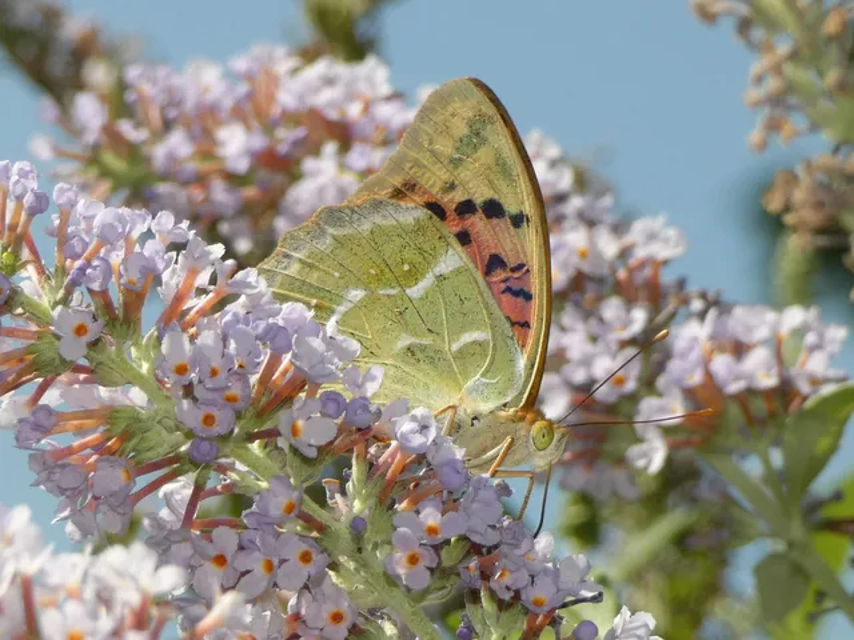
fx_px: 5354
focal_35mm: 217
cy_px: 320
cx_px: 427
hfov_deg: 9.1
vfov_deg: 6.8
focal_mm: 38.9
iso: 80
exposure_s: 1/125
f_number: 5.5
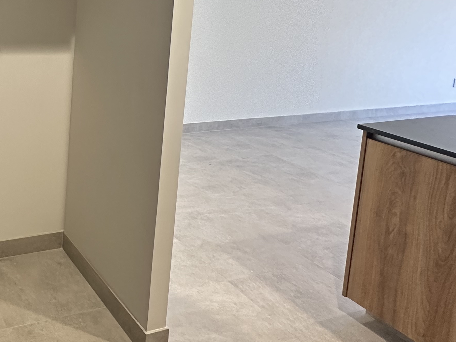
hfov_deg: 45.7
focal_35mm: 32
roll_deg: -2.5
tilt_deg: -5.8
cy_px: 19
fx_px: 422
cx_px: -21
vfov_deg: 40.1
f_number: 2.2
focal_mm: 2.22
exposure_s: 1/60
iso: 250
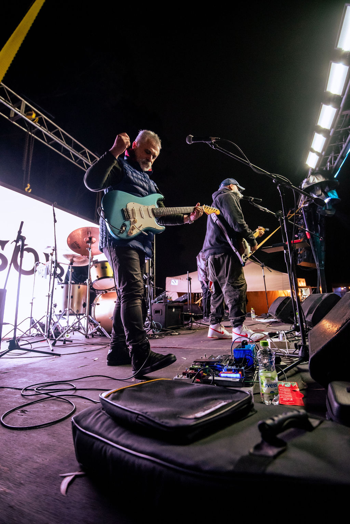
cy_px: 262
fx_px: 233
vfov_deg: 96.7
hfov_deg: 73.8
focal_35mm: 16
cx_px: 175
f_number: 4
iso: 3200
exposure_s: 1/200
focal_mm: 16
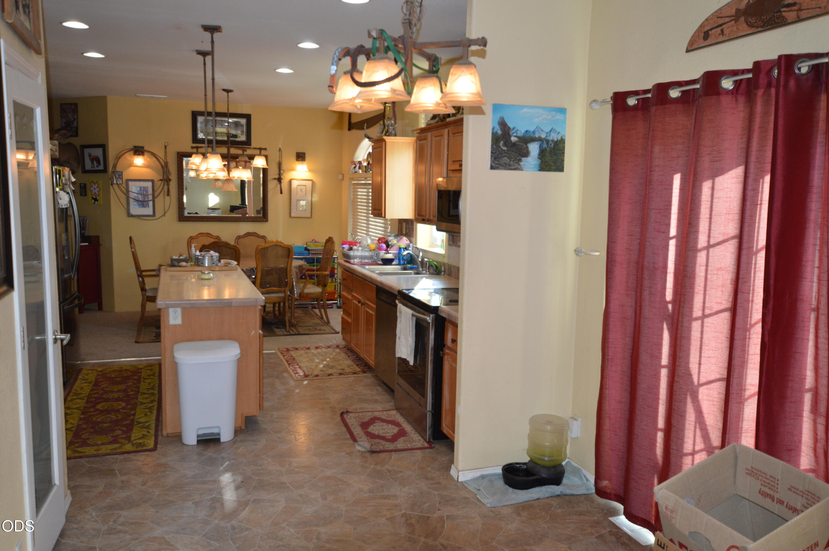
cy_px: 276
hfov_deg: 62.0
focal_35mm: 30
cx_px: 414
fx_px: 690
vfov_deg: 43.5
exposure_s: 1/100
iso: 400
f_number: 4
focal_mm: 20
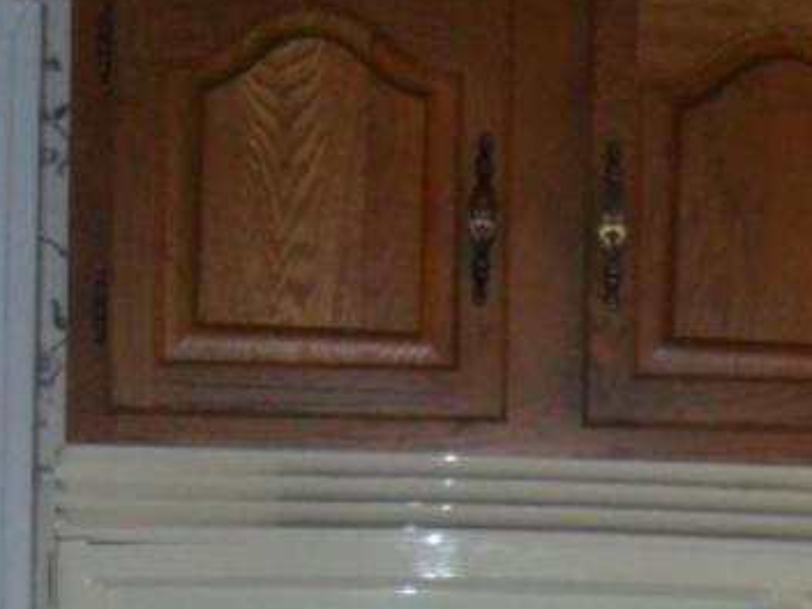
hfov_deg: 13.2
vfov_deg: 9.8
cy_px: 1087
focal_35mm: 143
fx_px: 3354
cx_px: 1151
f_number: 3
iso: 200
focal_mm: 6.3
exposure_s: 1/45
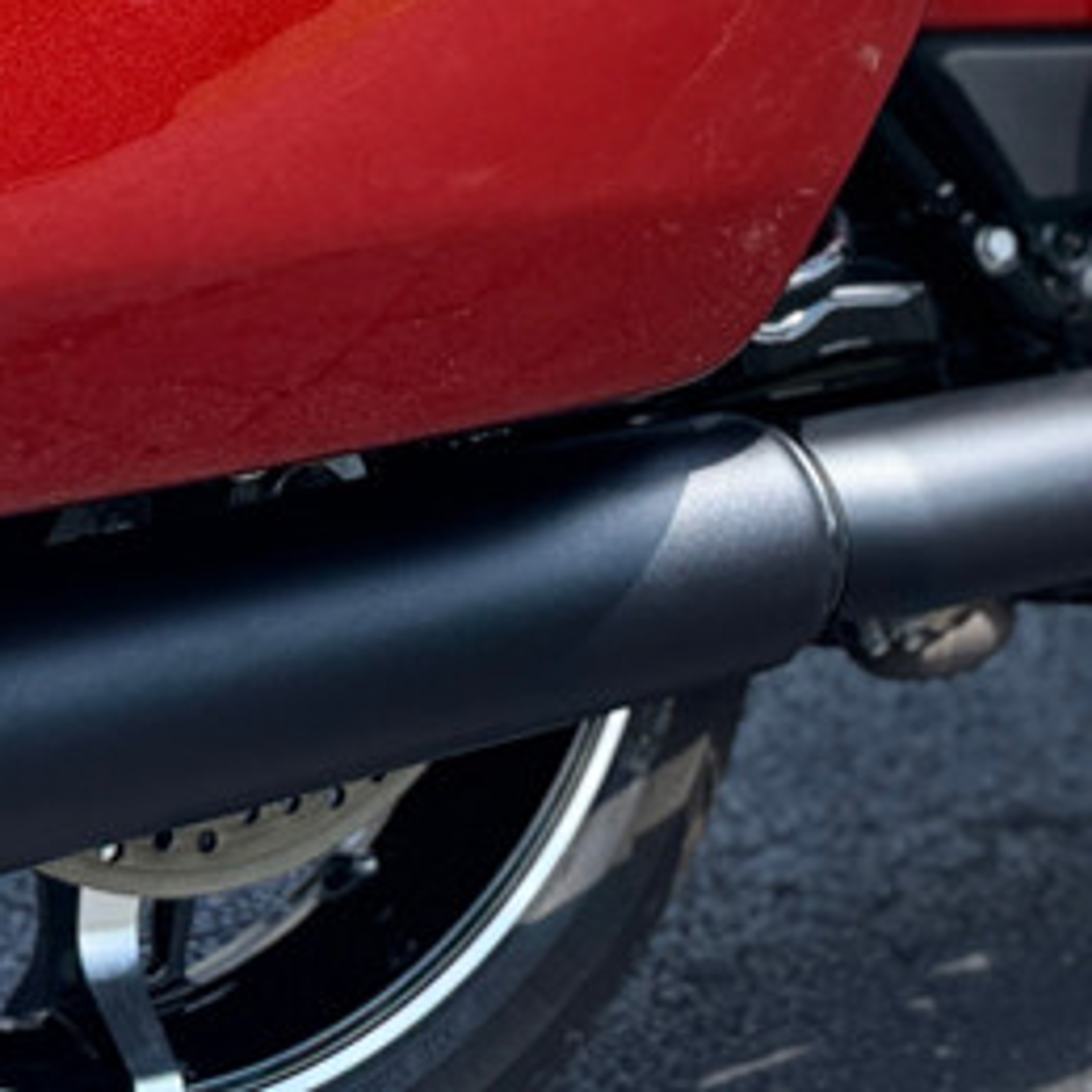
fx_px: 3105
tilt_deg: -7.4
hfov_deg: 19.9
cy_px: -185
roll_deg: -1.9
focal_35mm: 87
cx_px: 678
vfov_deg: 18.9
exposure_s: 1/2169
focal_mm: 6.76
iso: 100
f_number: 1.78
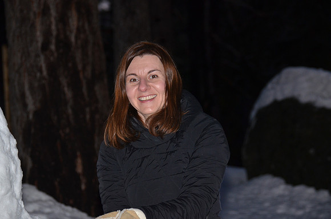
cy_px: 110
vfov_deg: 8.7
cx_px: 166
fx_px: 1445
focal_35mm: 158
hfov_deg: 13.1
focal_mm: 105
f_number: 5.6
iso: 800
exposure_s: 1/60
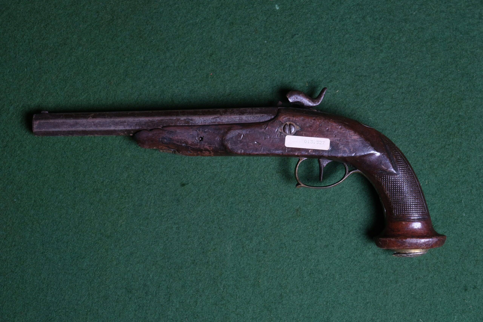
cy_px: 161
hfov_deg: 26.3
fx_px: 1033
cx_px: 242
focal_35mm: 77
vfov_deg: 17.7
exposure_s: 1/160
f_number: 5.6
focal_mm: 51.6
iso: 320
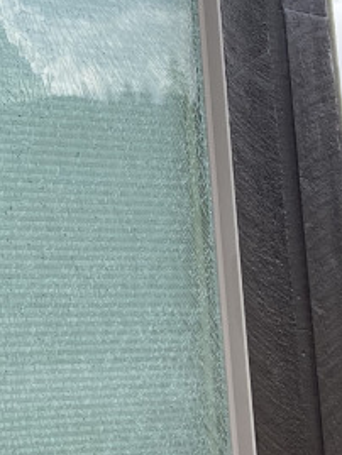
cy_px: 12
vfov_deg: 18.6
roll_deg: +1.1
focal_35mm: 103
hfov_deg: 13.9
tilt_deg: +13.7
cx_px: -81
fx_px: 1356
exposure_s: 1/942
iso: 32
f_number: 1.8
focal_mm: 4.25
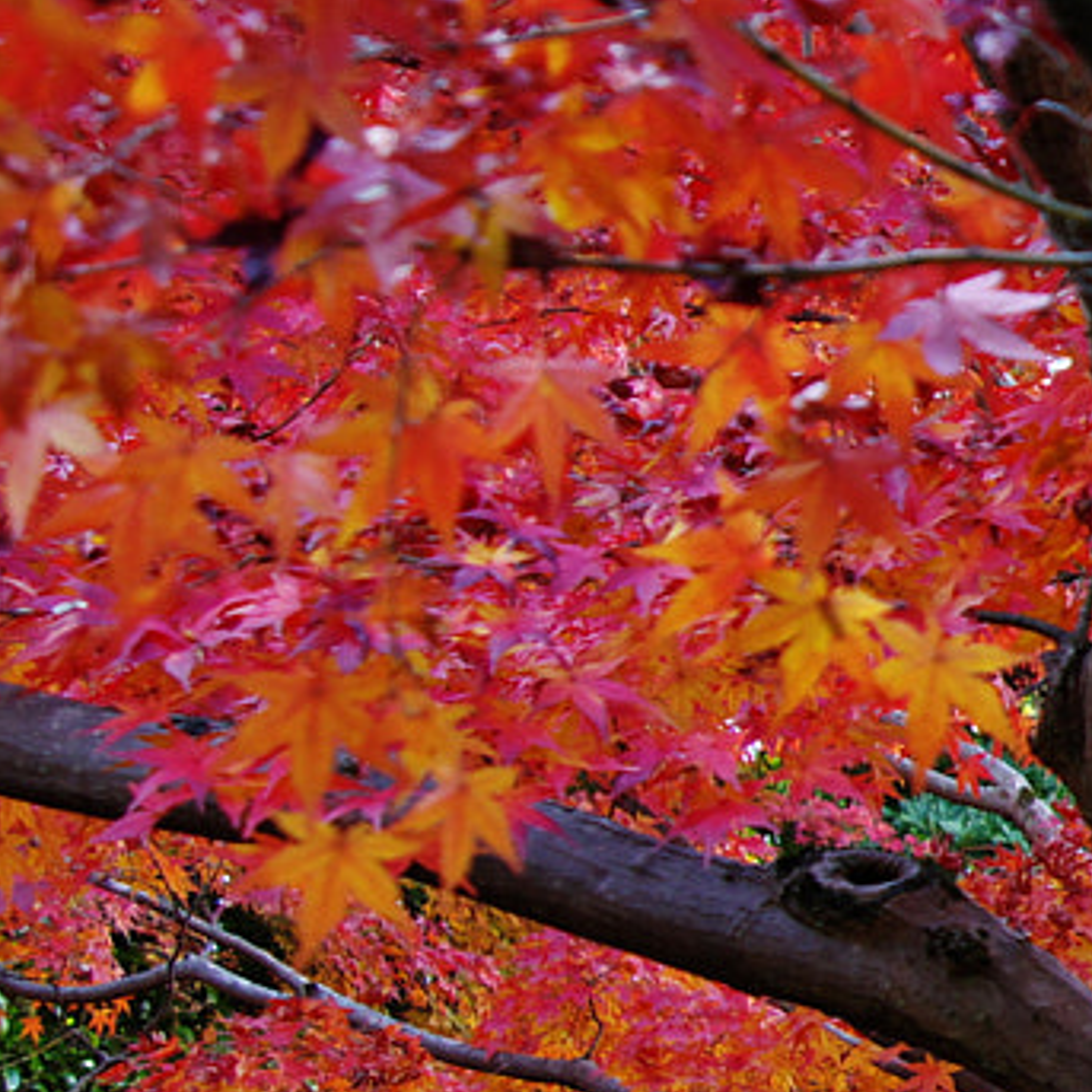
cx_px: 2509
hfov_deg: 12.1
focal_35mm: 119
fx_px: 4247
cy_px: 691
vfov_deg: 14.6
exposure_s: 1/100
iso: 200
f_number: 4
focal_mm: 20
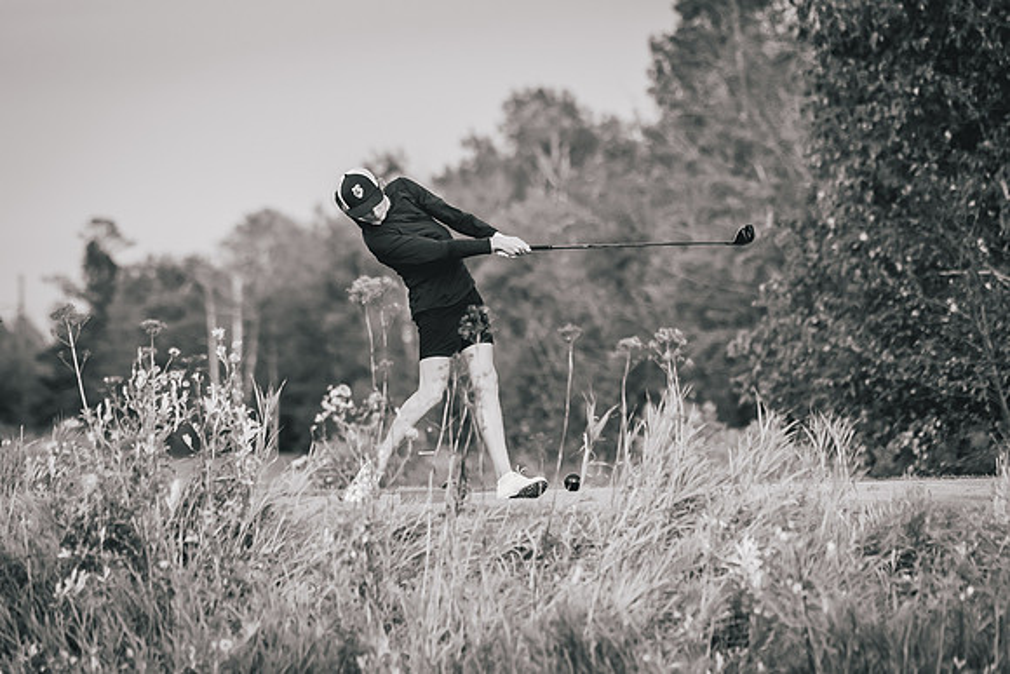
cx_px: 422
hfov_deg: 7.9
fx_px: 7357
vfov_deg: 5.2
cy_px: 281
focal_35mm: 262
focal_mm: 150
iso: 400
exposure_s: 1/2000
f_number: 2.8
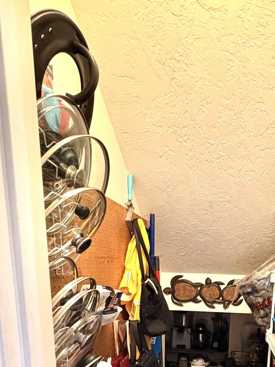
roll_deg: -2.0
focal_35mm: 29
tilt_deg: -11.7
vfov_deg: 53.3
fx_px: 307
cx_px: 208
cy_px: 336
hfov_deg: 46.4
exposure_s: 1/64
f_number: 2.2
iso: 320
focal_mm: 2.22
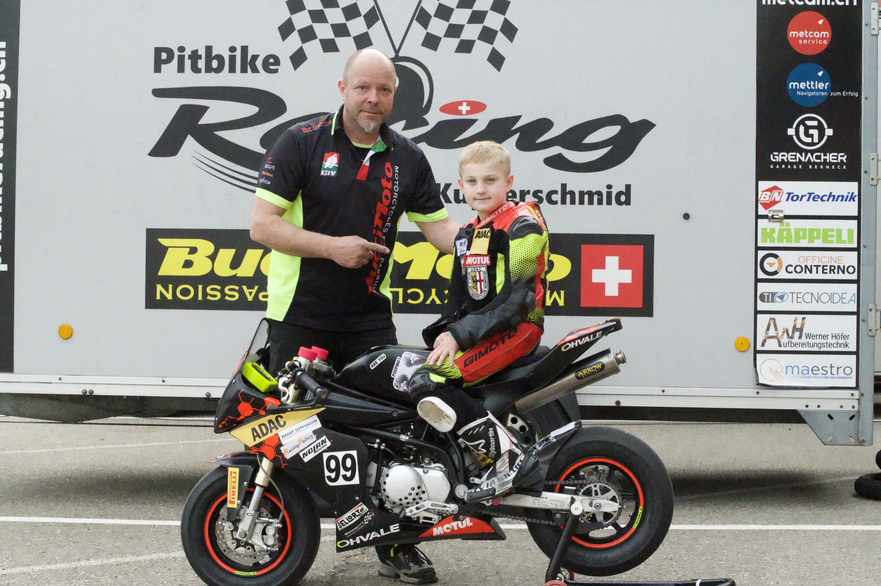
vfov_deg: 19.4
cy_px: 293
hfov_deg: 28.9
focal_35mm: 70
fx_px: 1712
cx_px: 440
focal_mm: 70
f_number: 13
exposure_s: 1/2500
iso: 51200
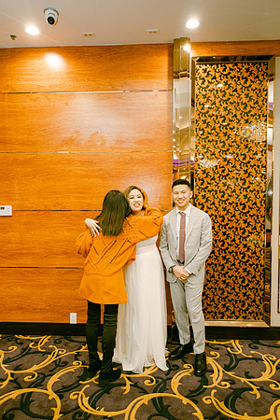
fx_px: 280
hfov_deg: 53.1
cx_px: 140
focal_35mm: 24
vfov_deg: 73.7
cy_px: 210
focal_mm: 16
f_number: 2.8
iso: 800
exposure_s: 1/125
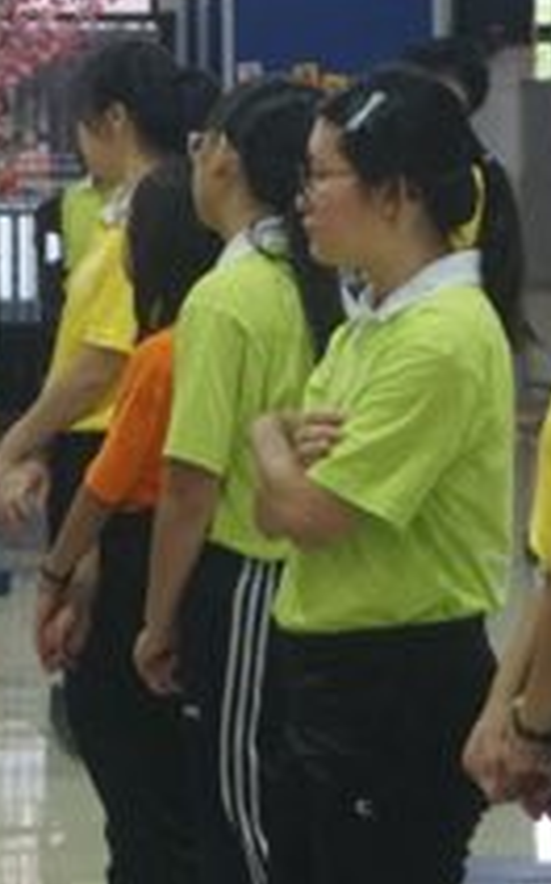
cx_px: 305
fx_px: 3425
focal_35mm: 142
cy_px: 288
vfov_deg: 14.7
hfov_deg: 9.2
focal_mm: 41
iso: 1600
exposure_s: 1/160
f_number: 5.6
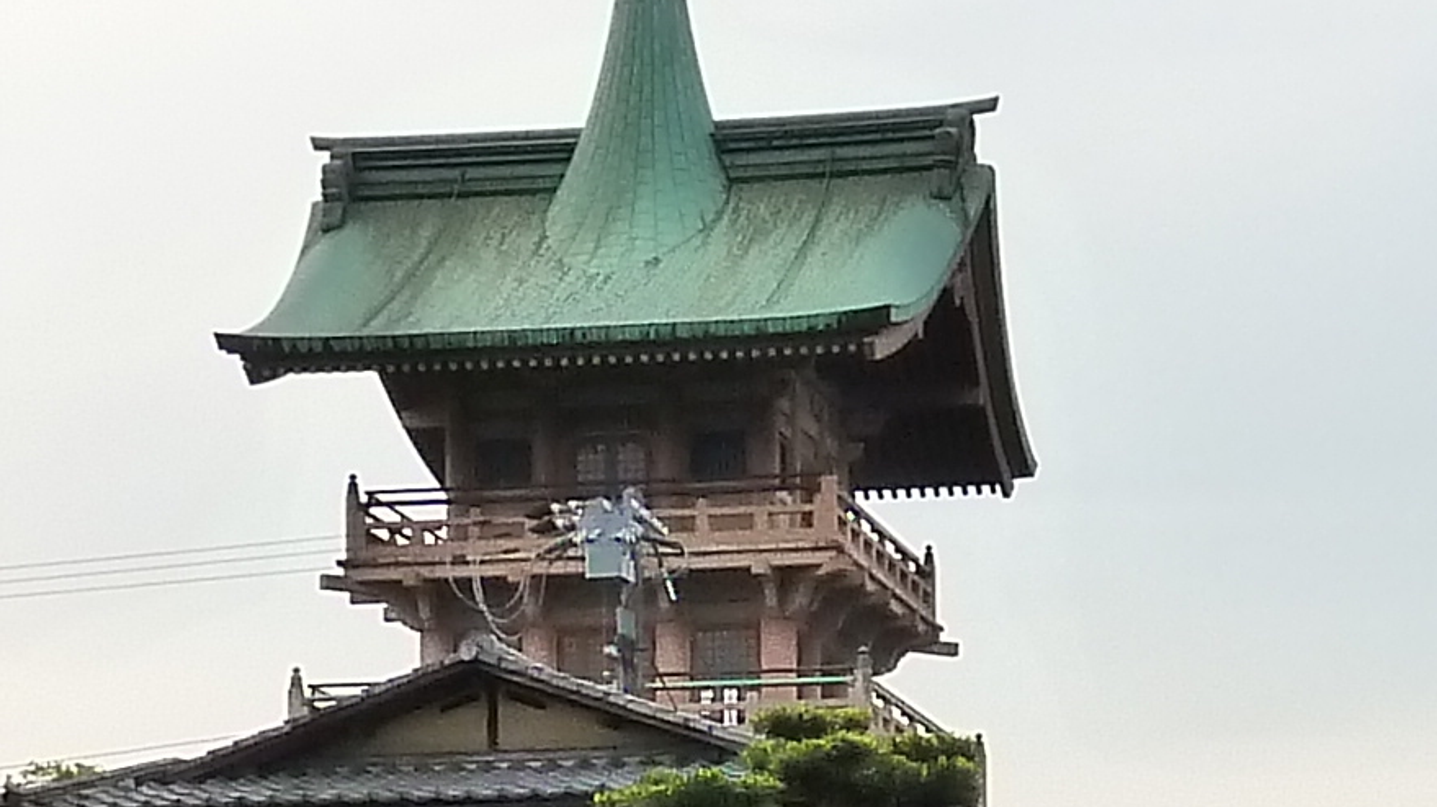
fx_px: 4724
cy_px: 1346
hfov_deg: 17.2
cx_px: 1149
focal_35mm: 124
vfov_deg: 9.4
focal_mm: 4.1
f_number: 4
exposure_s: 1/160
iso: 200
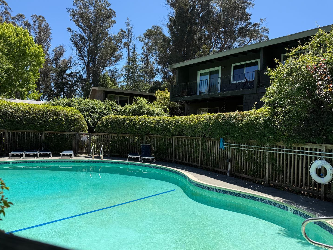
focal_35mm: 25
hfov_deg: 69.4
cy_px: 125
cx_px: 167
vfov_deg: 54.9
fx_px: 240
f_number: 1.78
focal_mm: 6.76
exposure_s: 1/2611
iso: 80
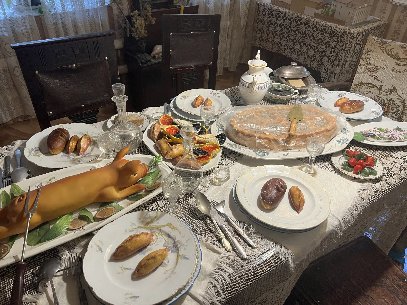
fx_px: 306
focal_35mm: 26
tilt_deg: -37.5
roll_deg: -2.1
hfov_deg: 67.3
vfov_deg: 53.1
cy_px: 152
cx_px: 204
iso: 80
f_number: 1.5
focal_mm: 5.7
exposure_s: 1/50
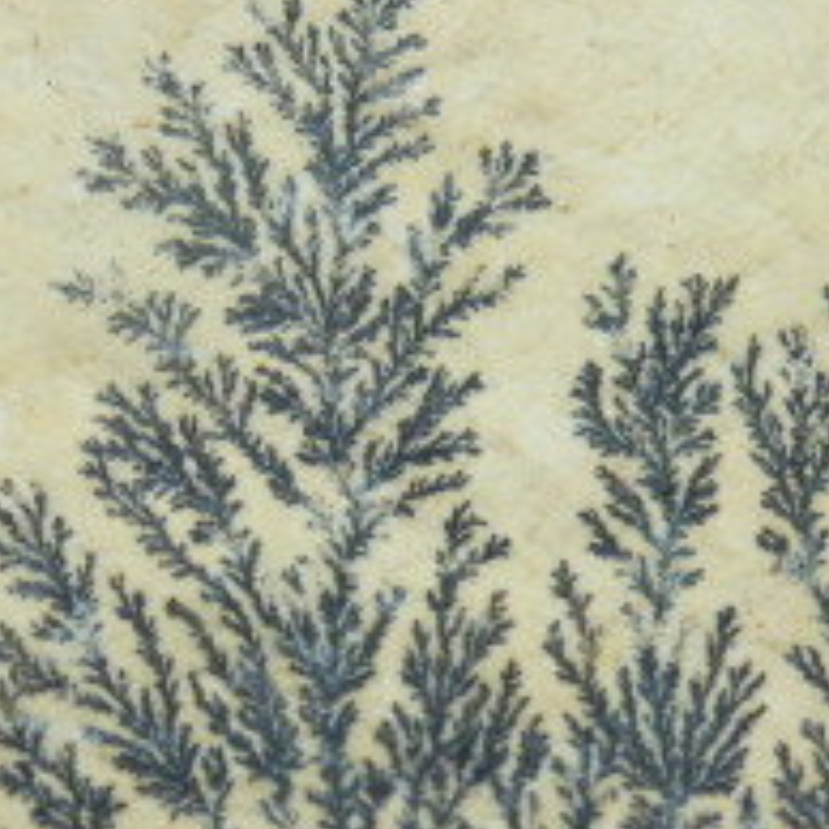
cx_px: 103
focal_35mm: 131
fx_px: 3549
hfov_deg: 13.2
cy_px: 658
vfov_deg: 13.3
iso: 100
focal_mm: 8
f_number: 4
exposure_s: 1/100
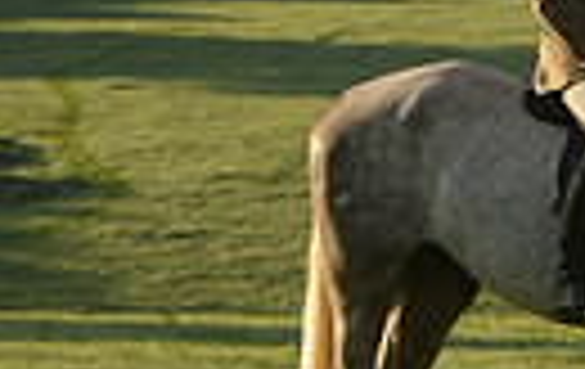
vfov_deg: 1.5
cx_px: 1080
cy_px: -14
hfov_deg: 2.3
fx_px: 14482
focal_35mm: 906
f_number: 11
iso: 1600
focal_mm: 200
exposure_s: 1/1000
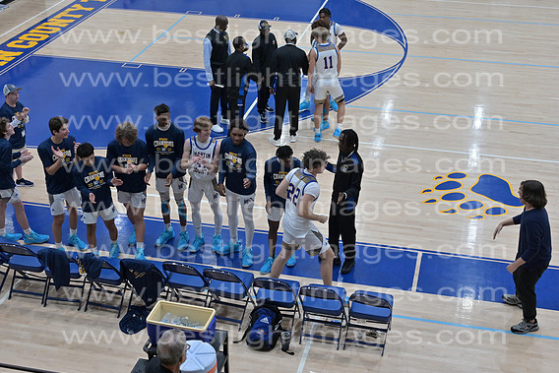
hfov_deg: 38.9
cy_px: 187
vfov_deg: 26.5
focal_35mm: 51
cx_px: 284
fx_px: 792
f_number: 4
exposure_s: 1/400
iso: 3200
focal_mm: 50
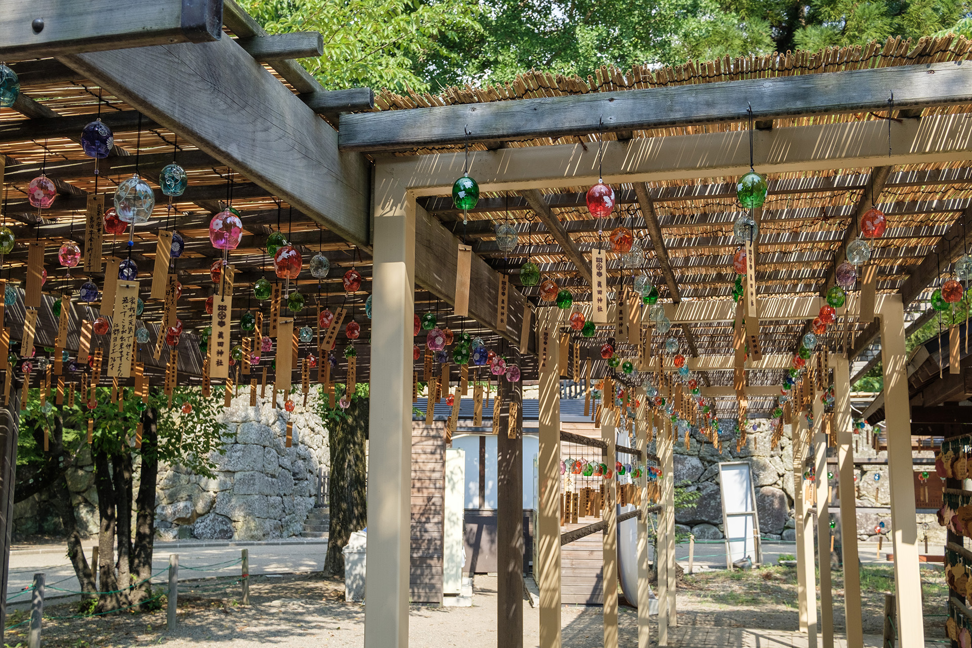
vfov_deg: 36.9
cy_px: 324
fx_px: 972
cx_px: 486
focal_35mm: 36
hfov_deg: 53.1
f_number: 7.1
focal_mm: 24
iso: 400
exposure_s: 1/240
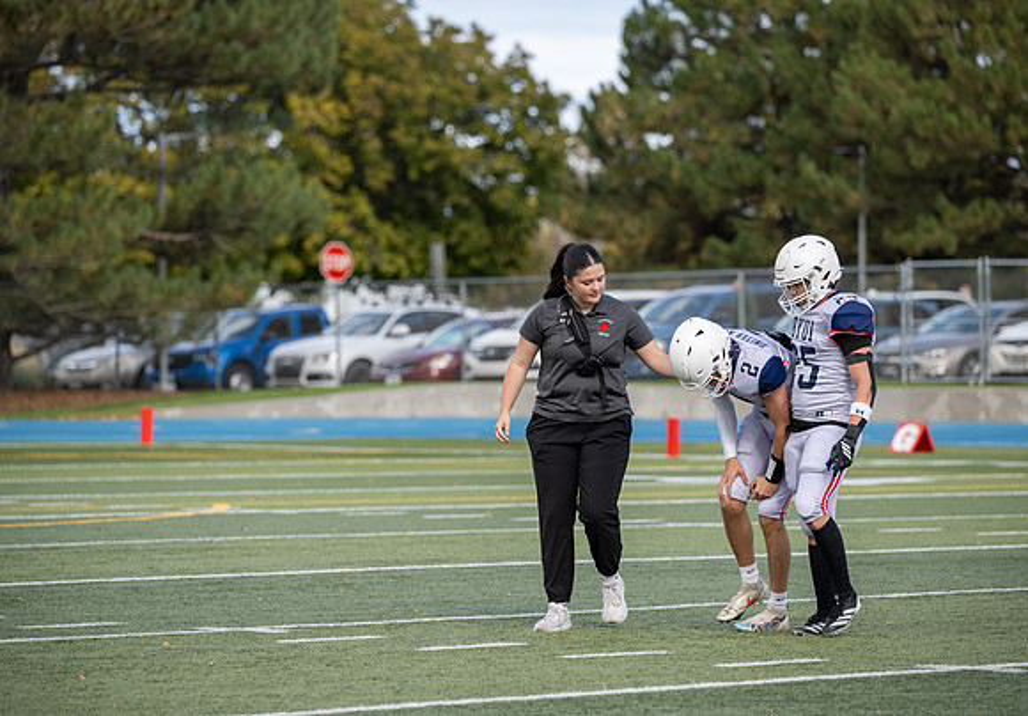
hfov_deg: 9.6
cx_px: 538
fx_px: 6118
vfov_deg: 6.7
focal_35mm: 211
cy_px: 358
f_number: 4
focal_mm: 200
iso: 200
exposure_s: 1/800
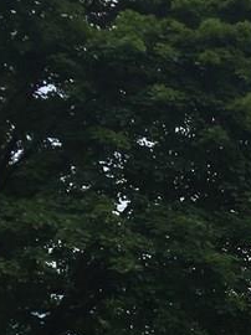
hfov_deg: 12.6
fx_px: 1065
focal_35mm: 110
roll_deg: -3.2
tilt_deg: +6.7
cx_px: 404
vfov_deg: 16.9
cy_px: 428
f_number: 2.2
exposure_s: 1/1221
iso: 25
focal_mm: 4.15
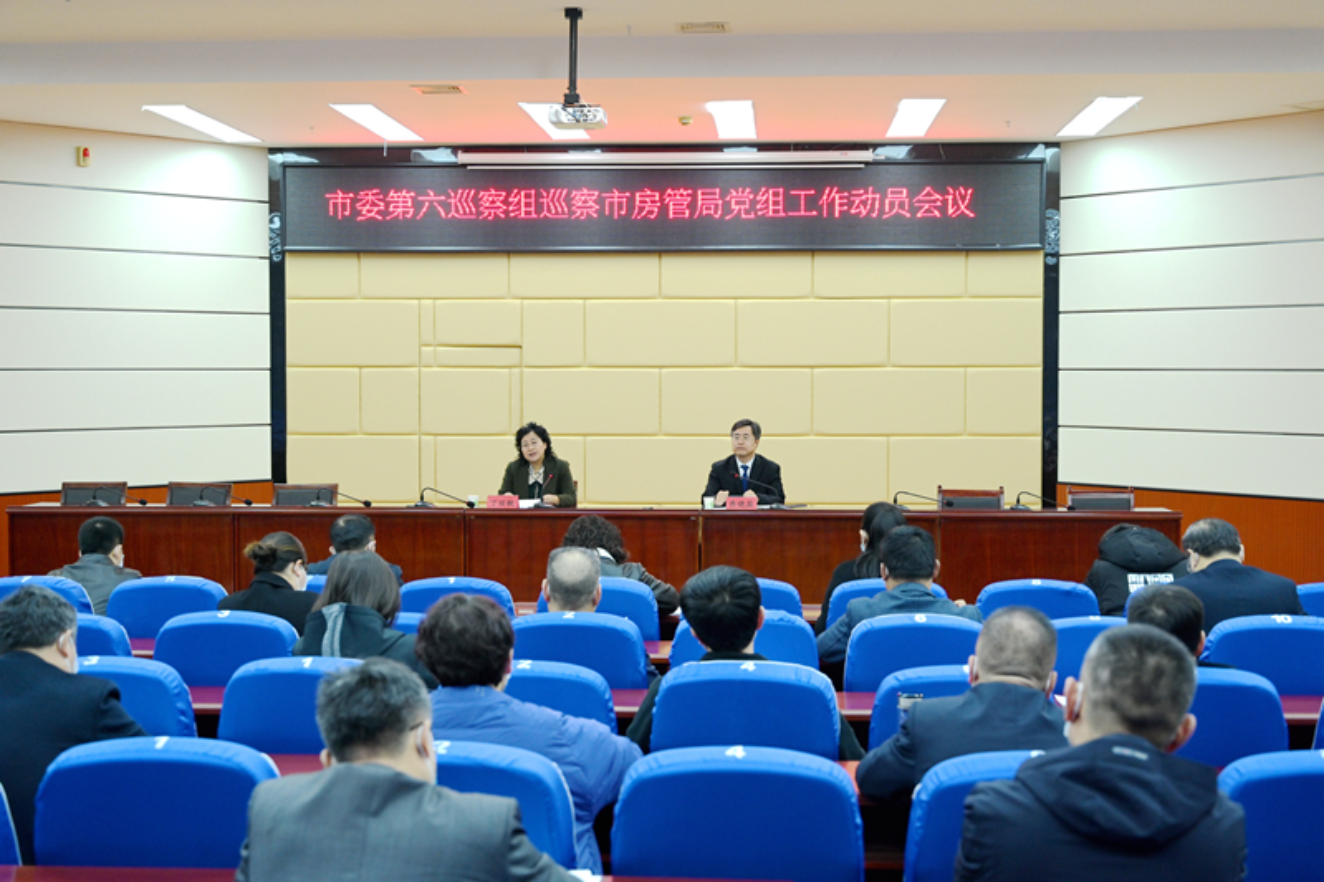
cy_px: 441
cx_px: 662
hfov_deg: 41.1
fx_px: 1765
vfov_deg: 28.1
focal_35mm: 48
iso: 560
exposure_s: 1/60
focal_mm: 48
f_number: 4.5
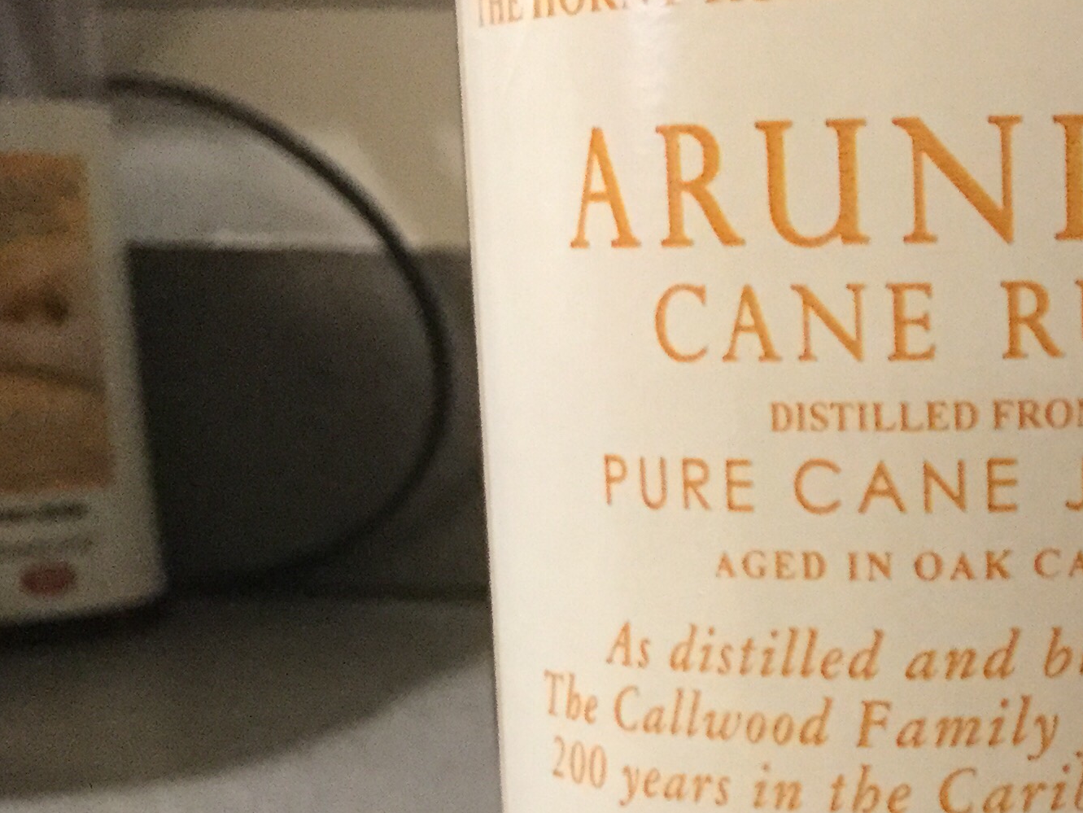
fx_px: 2378
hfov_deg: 24.5
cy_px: 707
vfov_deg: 19.1
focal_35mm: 76
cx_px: 1080
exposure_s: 1/15
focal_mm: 3.3
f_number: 2.4
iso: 200
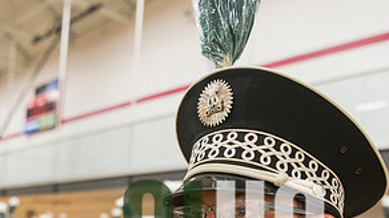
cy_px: 243
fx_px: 516
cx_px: 224
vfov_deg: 22.5
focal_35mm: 50
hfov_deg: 41.2
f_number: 3.2
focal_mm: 24
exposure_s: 1/320
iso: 2000
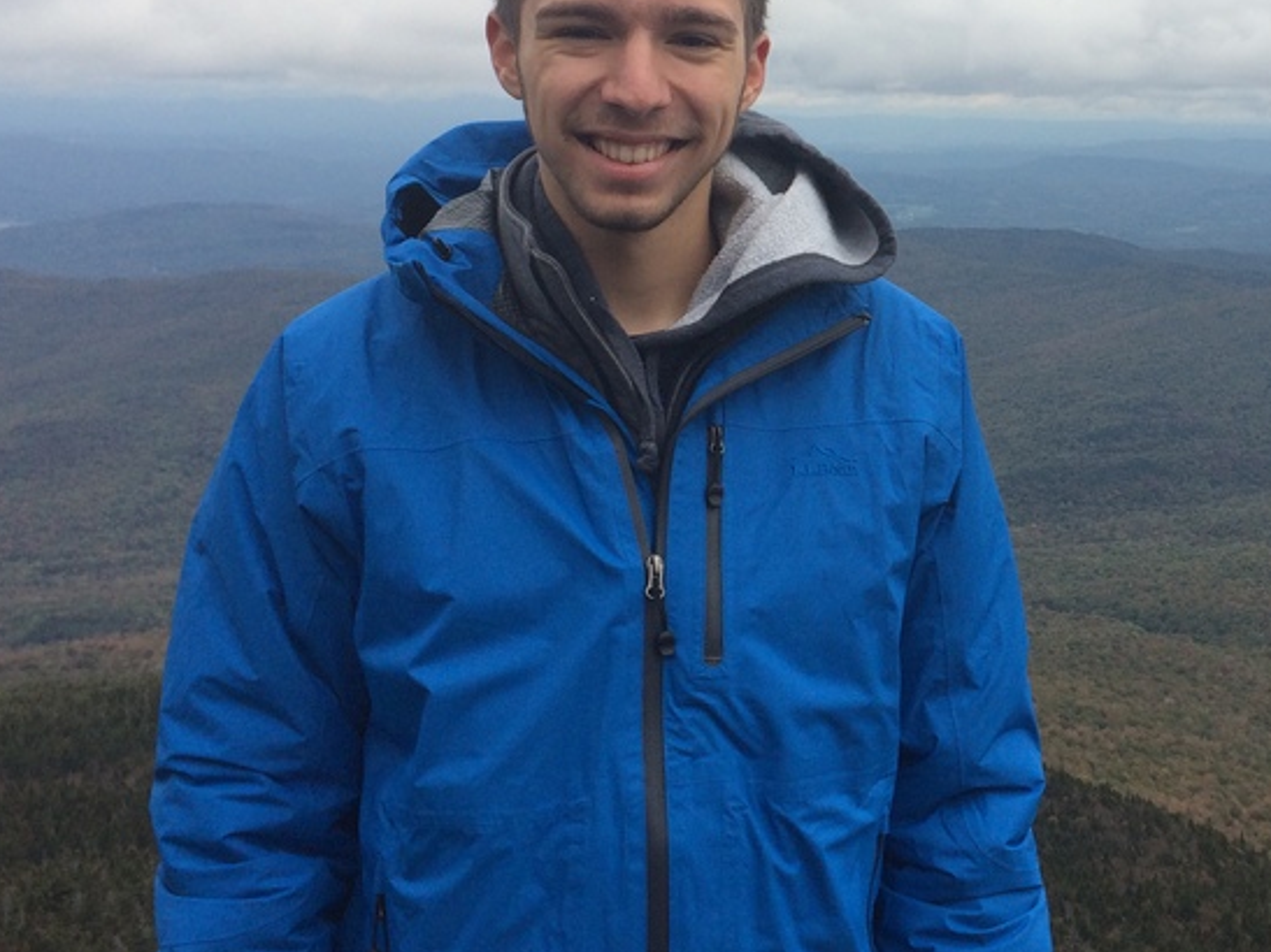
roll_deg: -1.0
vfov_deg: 27.2
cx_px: 943
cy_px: 262
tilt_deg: -6.0
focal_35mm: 53
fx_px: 1946
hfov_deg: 35.4
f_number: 2.2
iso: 32
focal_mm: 4.15
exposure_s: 1/1866
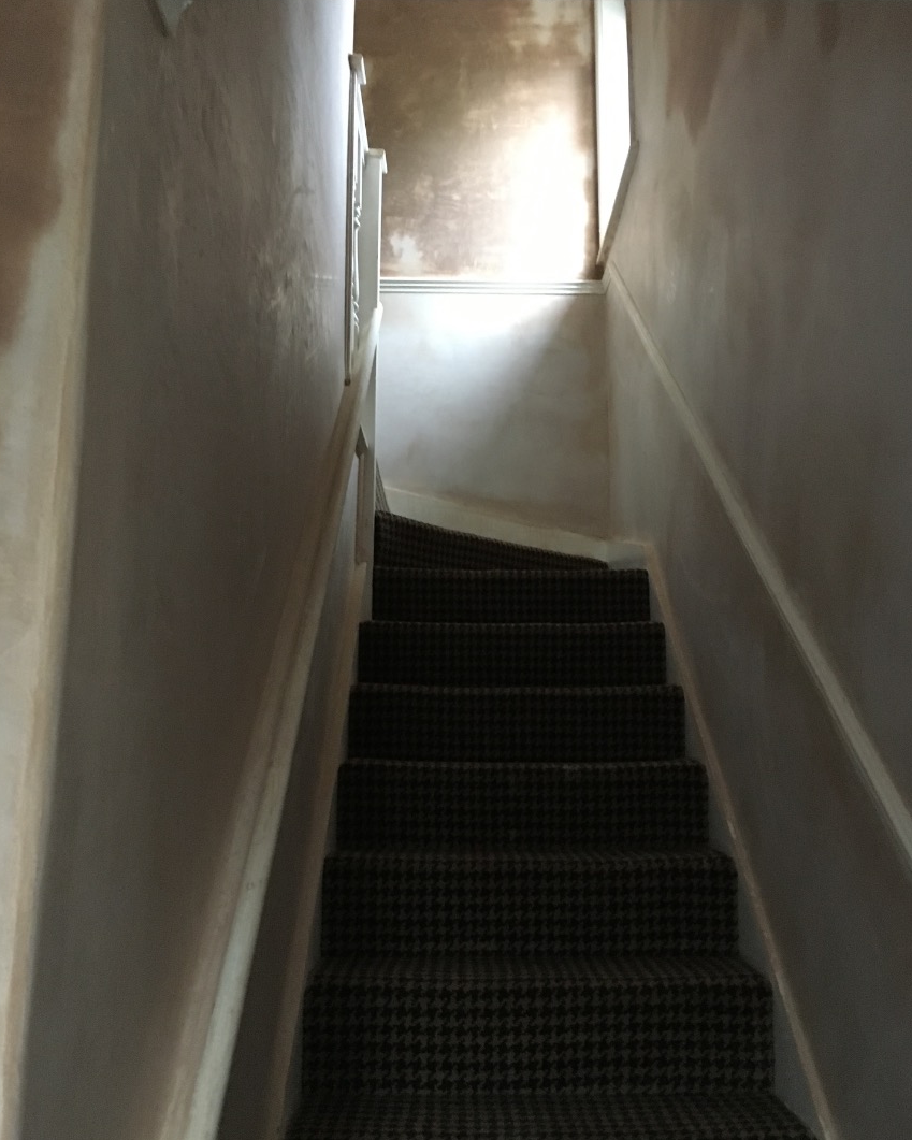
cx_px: 472
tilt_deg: +12.1
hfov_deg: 45.8
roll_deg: -0.7
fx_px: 1080
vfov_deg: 55.7
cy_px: 571
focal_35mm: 32
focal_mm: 4.15
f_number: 2.2
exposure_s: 1/17
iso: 250
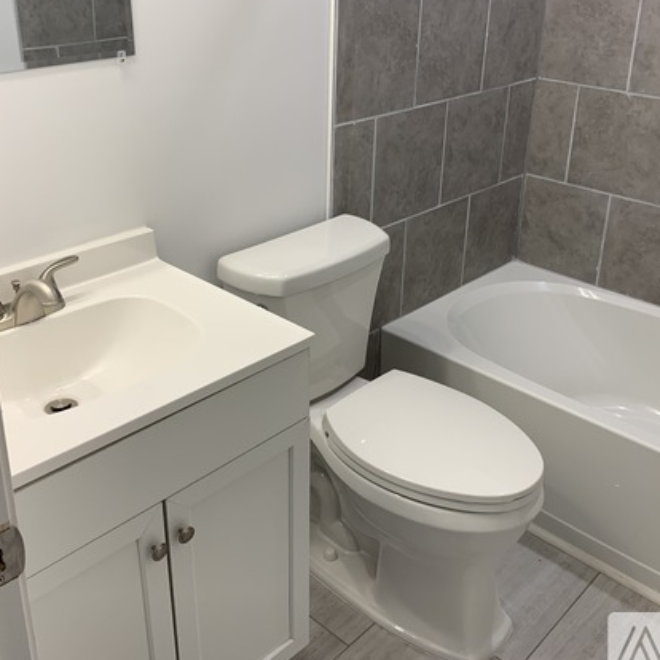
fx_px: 798
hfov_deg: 44.9
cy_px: 277
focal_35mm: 37
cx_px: 334
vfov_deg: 44.8
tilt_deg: -19.3
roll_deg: -2.3
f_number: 1.8
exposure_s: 1/120
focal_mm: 4.25
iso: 64
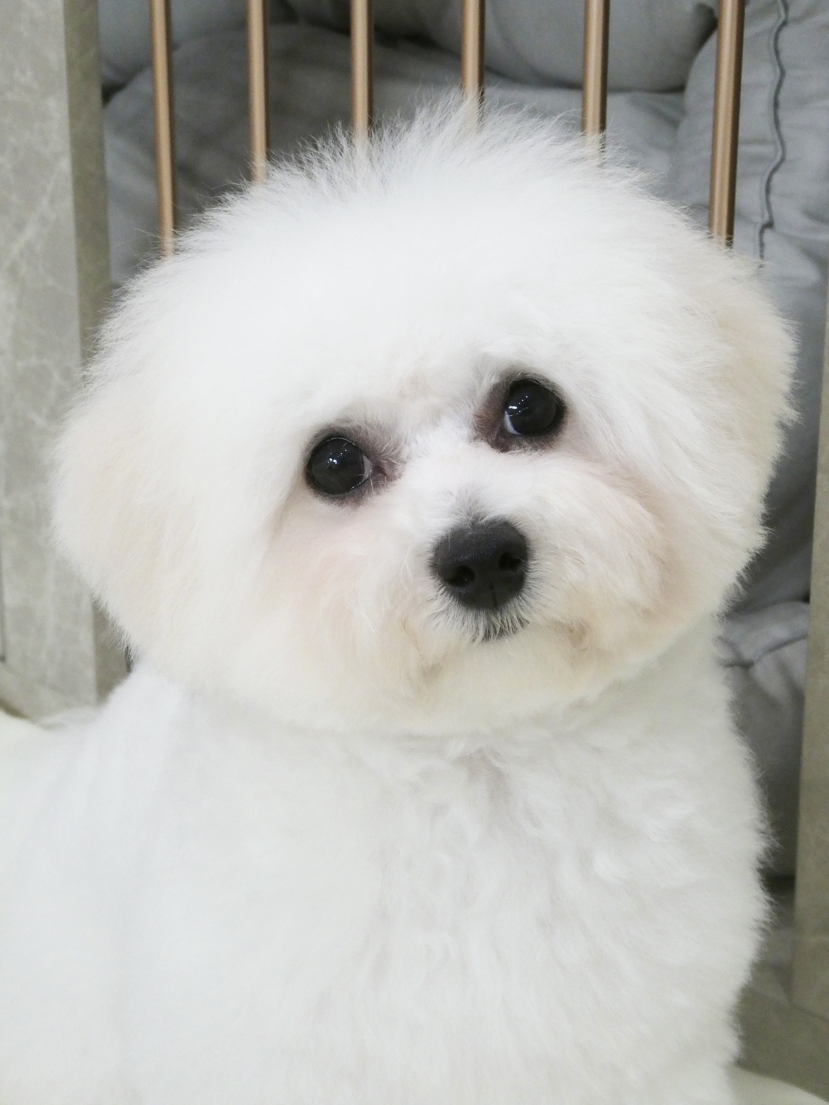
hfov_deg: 18.7
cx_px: 414
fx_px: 2523
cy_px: 552
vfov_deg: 24.7
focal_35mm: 79
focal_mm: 14.1
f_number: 4.7
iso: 400
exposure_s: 1/80
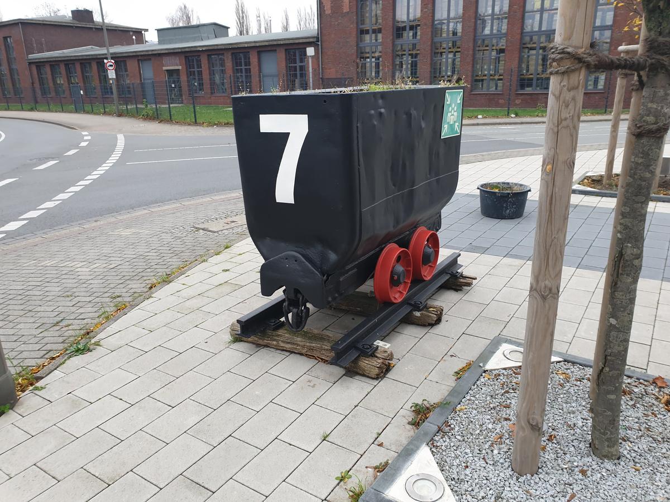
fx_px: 503
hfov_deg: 67.3
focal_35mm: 26
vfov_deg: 53.1
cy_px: 251
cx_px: 335
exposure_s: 1/50
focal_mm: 4.3
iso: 64
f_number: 2.4
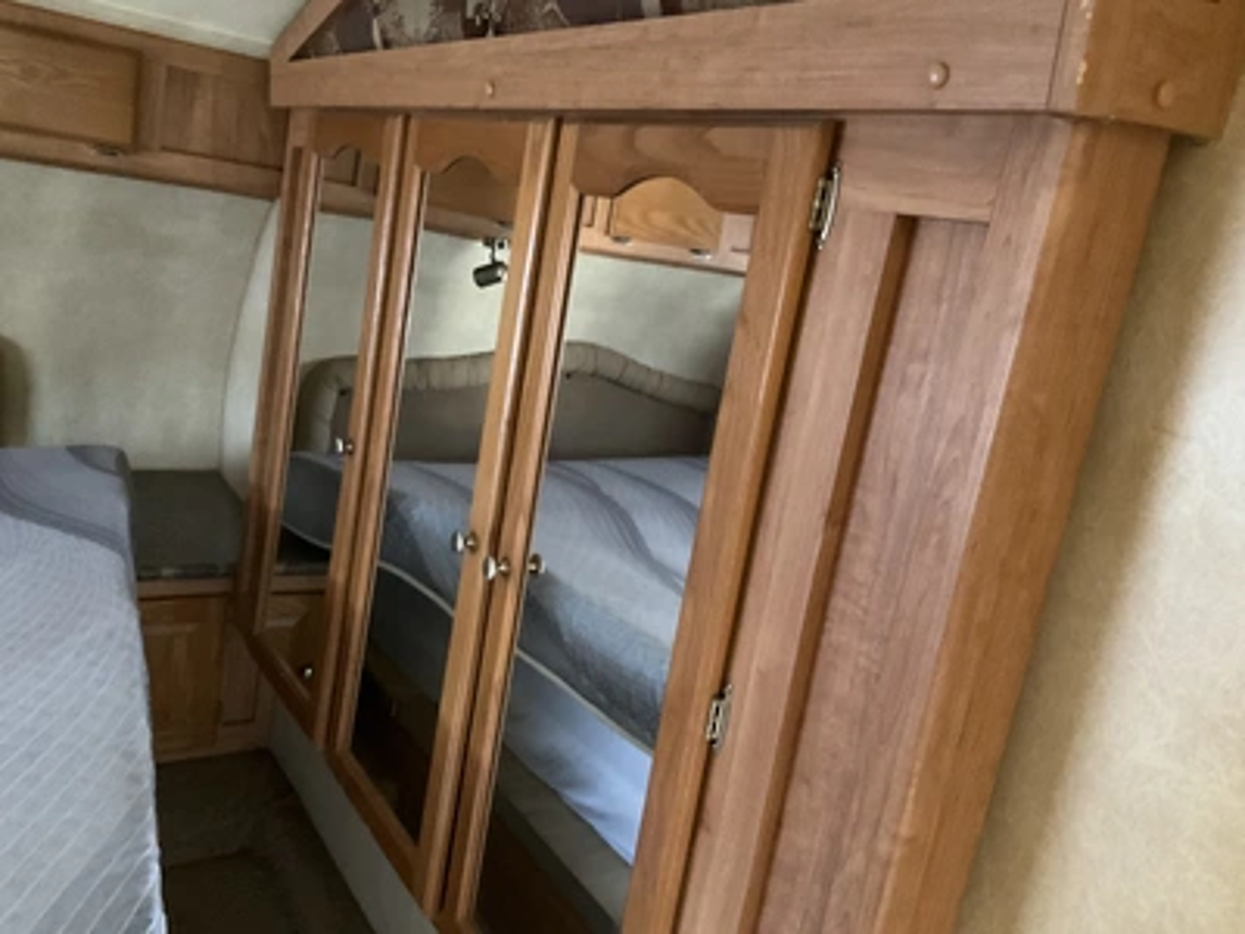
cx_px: 622
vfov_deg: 48.2
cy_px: 467
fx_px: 1043
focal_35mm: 29
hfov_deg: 61.7
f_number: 1.8
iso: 640
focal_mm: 3
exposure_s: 1/27
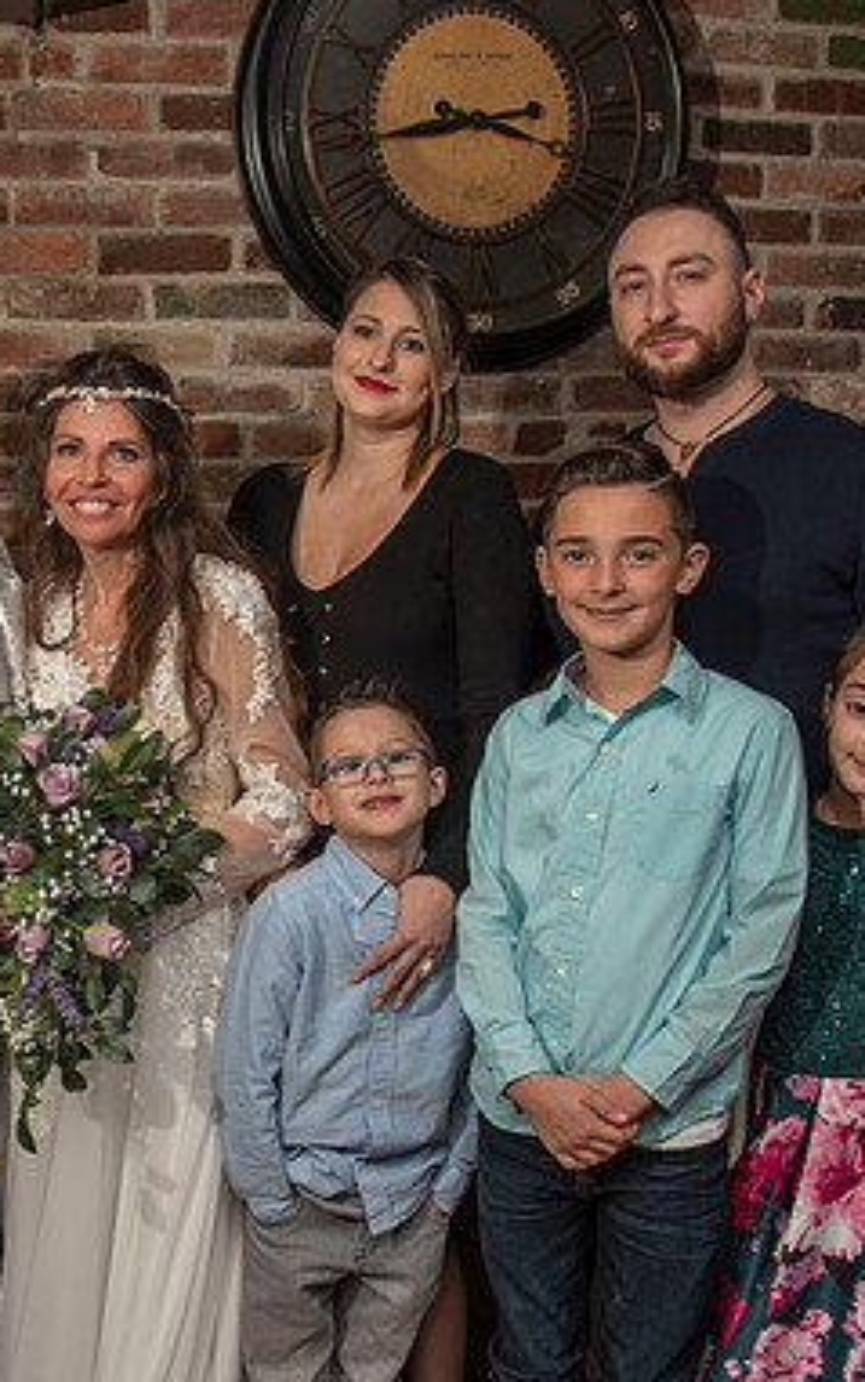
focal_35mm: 51
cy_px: 865
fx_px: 1922
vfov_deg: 39.3
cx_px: 56
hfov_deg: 24.5
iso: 100
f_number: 4.5
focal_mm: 24
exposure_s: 1/200
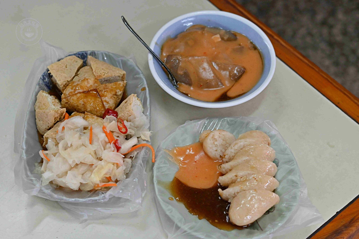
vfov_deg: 18.2
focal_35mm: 75
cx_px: 180
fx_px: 748
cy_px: 120
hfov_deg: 27.0
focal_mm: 50
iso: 900
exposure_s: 1/200
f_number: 3.2
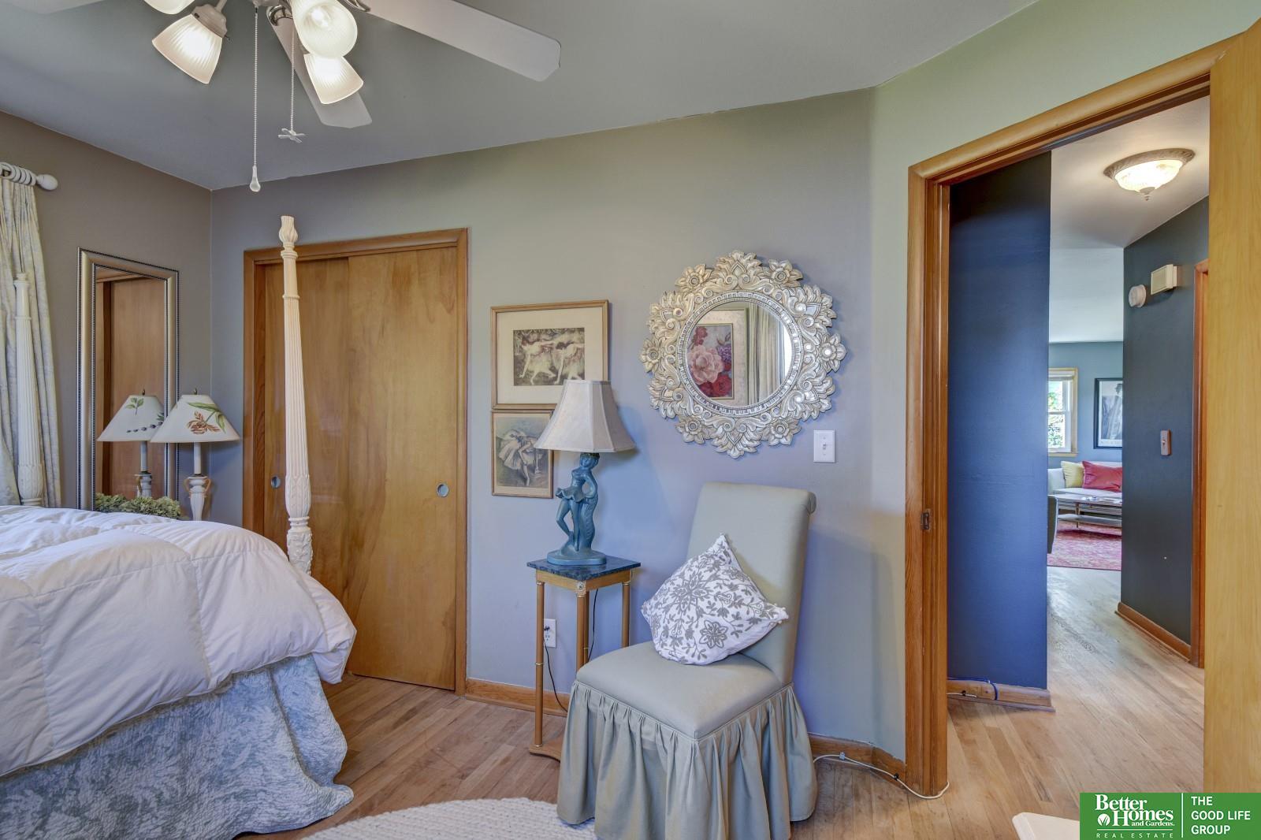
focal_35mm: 16
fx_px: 578
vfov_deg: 72.0
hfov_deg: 95.0
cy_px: 420
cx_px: 630
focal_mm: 11
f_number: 8
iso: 400
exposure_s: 1/3.33
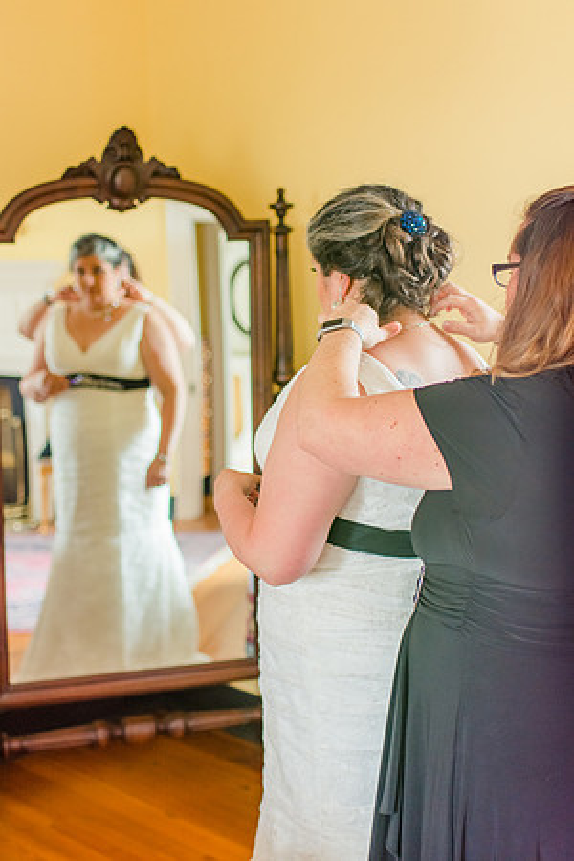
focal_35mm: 52
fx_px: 1256
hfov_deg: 25.8
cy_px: 430
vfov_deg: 37.9
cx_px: 287
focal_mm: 35
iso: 800
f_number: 2
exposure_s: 1/100
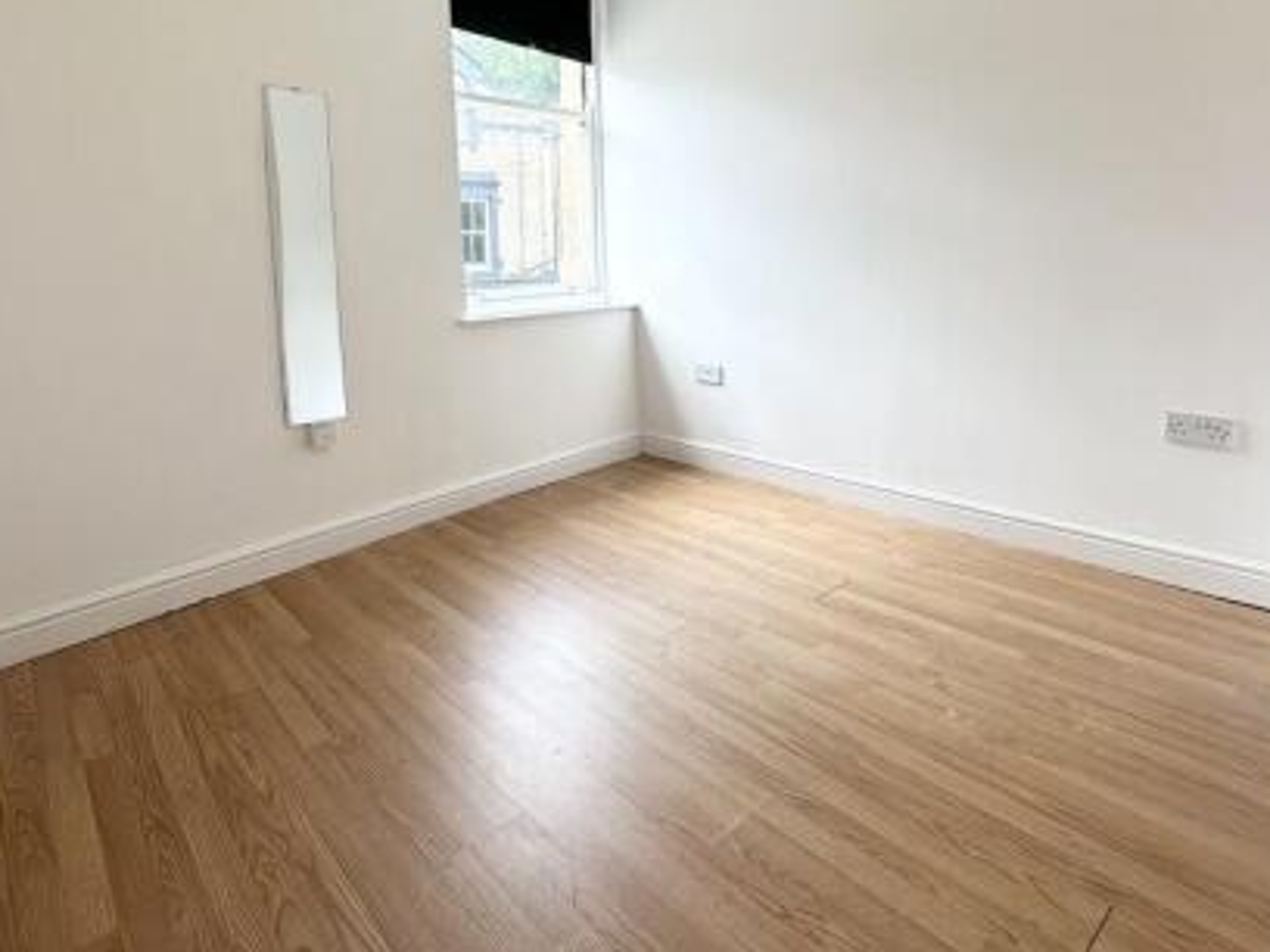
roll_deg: +1.7
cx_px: 521
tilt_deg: -5.7
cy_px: 344
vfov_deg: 64.8
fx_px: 734
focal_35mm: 20
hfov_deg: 81.0
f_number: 2.2
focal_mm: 2.22
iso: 40
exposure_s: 1/139
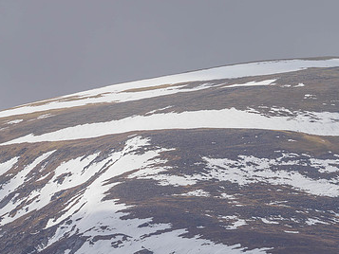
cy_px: 129
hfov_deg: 2.0
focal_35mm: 977
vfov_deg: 1.5
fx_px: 9571
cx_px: 273
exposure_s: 1/5000
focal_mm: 300
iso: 400
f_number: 5.6
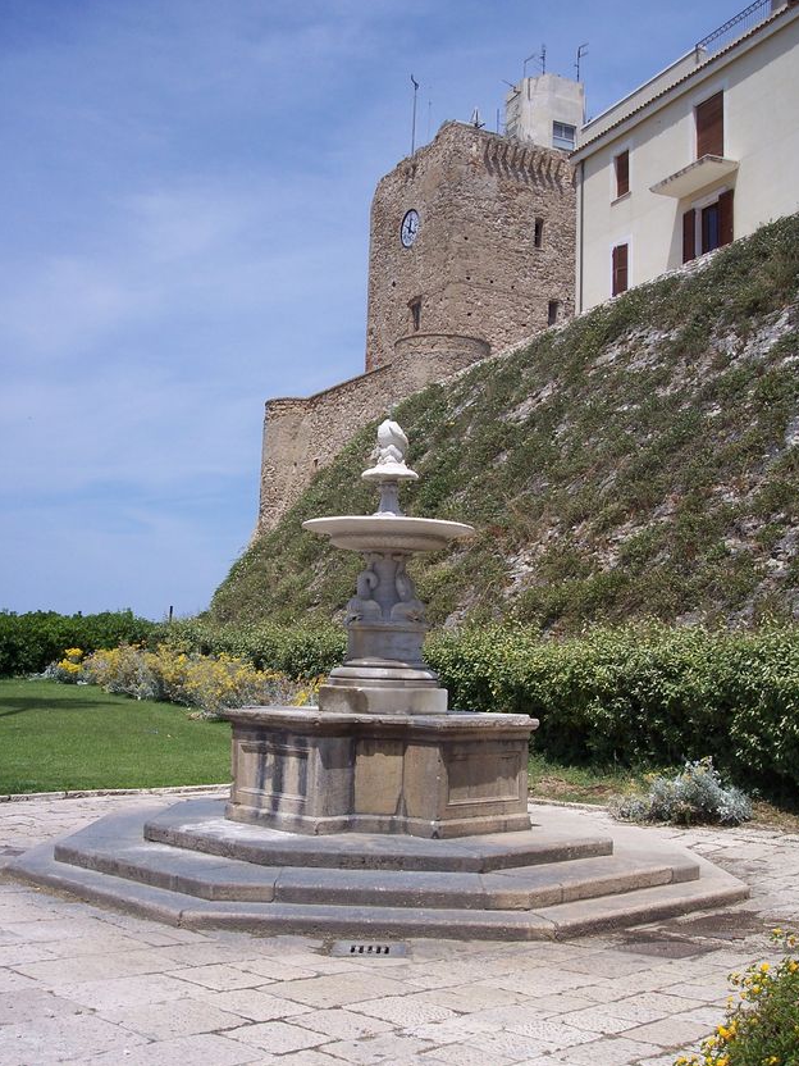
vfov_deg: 46.8
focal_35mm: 40
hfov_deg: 36.0
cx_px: 405
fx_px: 1231
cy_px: 522
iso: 100
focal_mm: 8
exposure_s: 1/750
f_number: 5.6
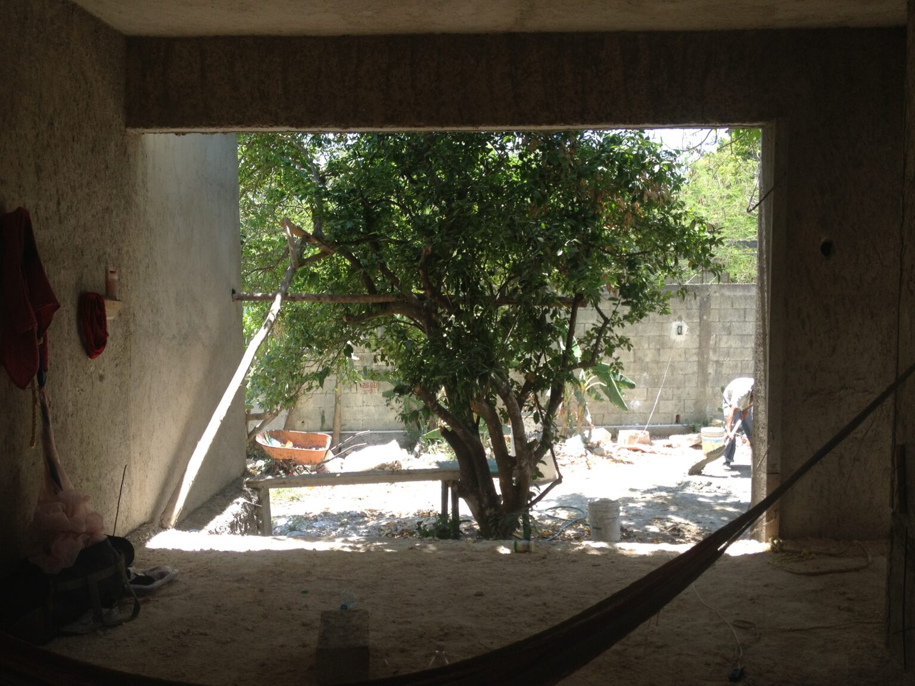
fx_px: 925
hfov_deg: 52.6
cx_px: 458
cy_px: 343
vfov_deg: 40.7
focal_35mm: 35
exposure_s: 1/274
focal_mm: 4.28
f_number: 2.4
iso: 50
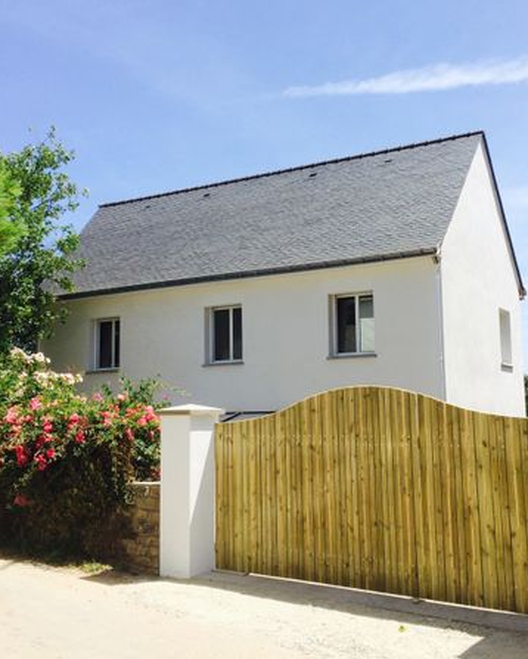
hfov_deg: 39.1
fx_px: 742
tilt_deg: +5.7
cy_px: 330
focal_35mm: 38
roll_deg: +0.5
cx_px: 298
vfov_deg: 47.9
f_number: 2.2
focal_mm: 4.15
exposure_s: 1/2283
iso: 32
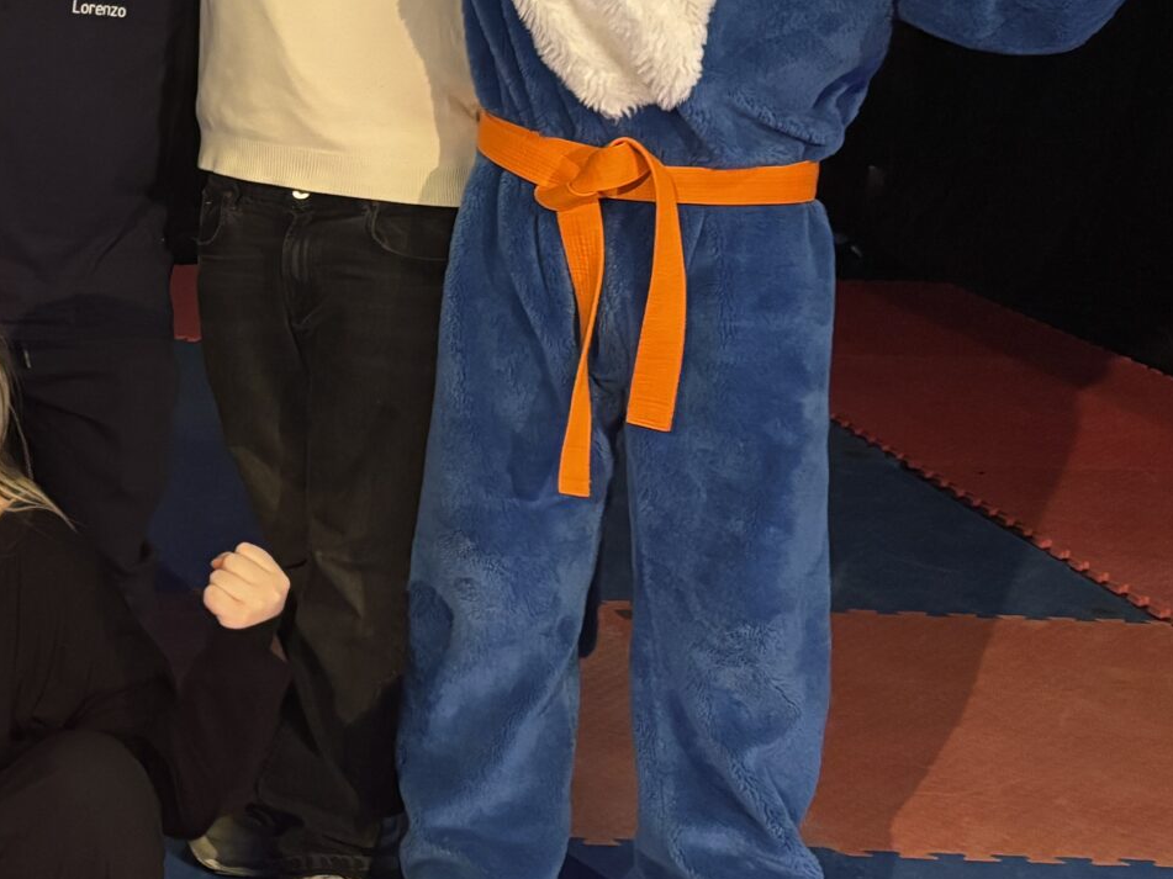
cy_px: 196
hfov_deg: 24.3
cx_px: -359
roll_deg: -0.8
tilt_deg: -11.1
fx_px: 2372
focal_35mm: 70
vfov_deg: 20.8
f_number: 1.6
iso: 640
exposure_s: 1/33
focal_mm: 5.96
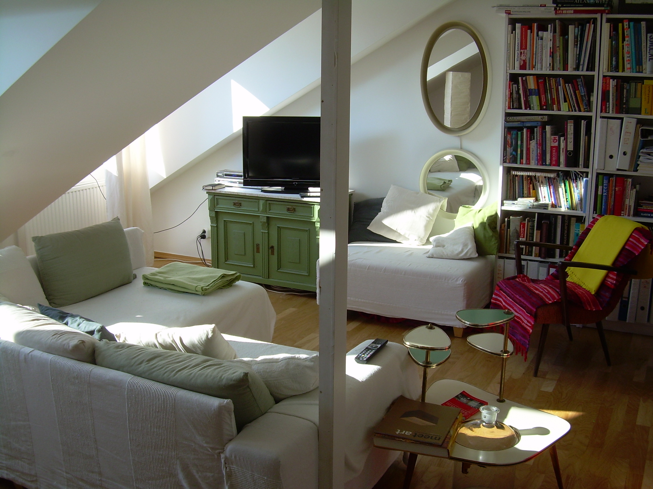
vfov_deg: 37.7
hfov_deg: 49.0
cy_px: 244
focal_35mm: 38
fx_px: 717
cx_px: 326
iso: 50
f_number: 2.8
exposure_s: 1/105
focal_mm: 6.3
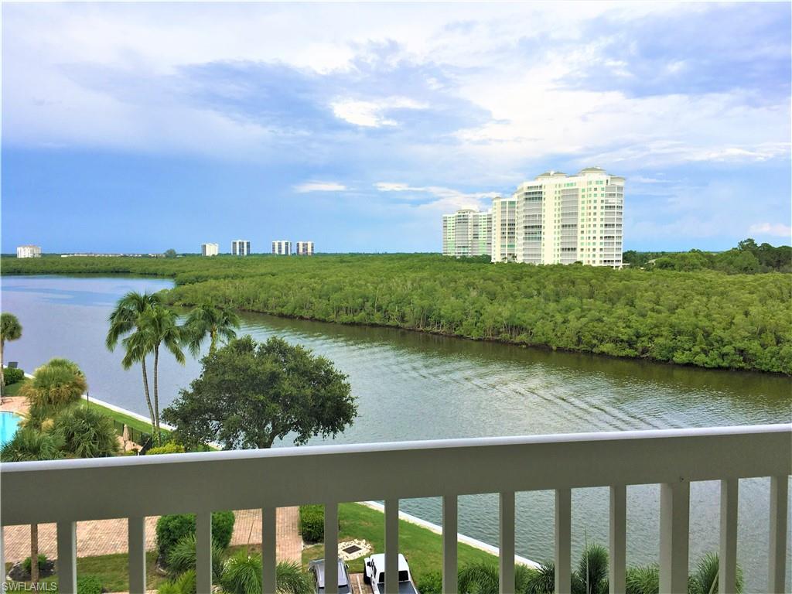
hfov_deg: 61.7
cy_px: 297
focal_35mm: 29
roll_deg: -0.2
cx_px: 396
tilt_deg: -4.8
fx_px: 664
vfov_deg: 48.2
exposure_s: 1/396
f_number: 2.2
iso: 25
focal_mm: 4.15
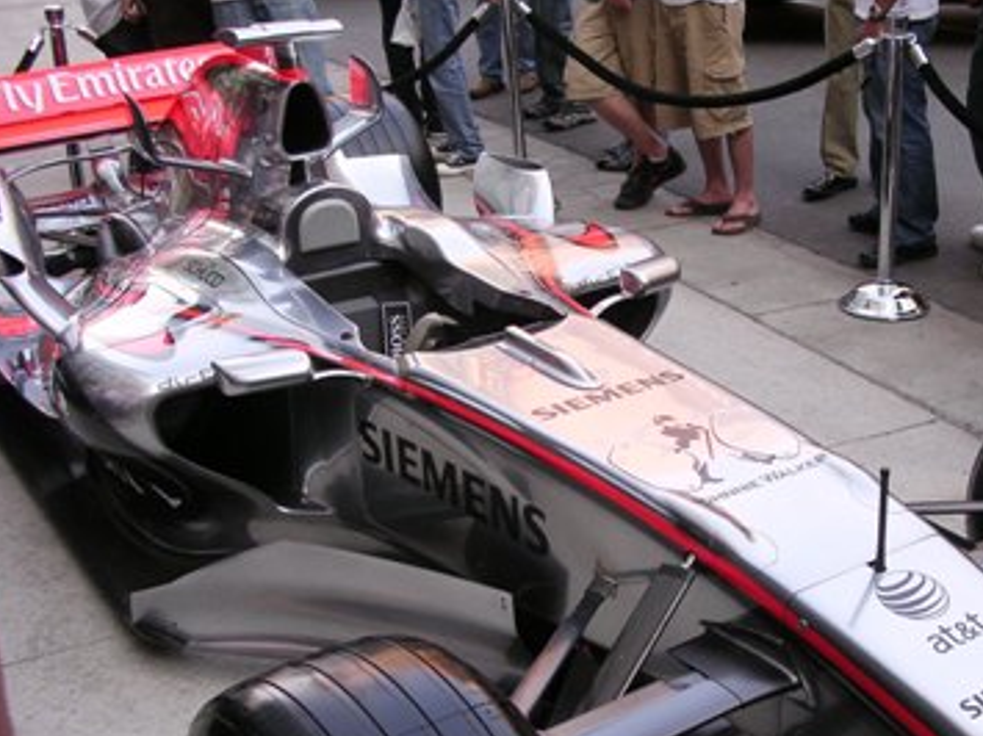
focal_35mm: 48
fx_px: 1363
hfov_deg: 39.5
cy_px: 434
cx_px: 598
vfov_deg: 30.2
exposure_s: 1/131
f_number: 2.8
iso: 100
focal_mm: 5.8
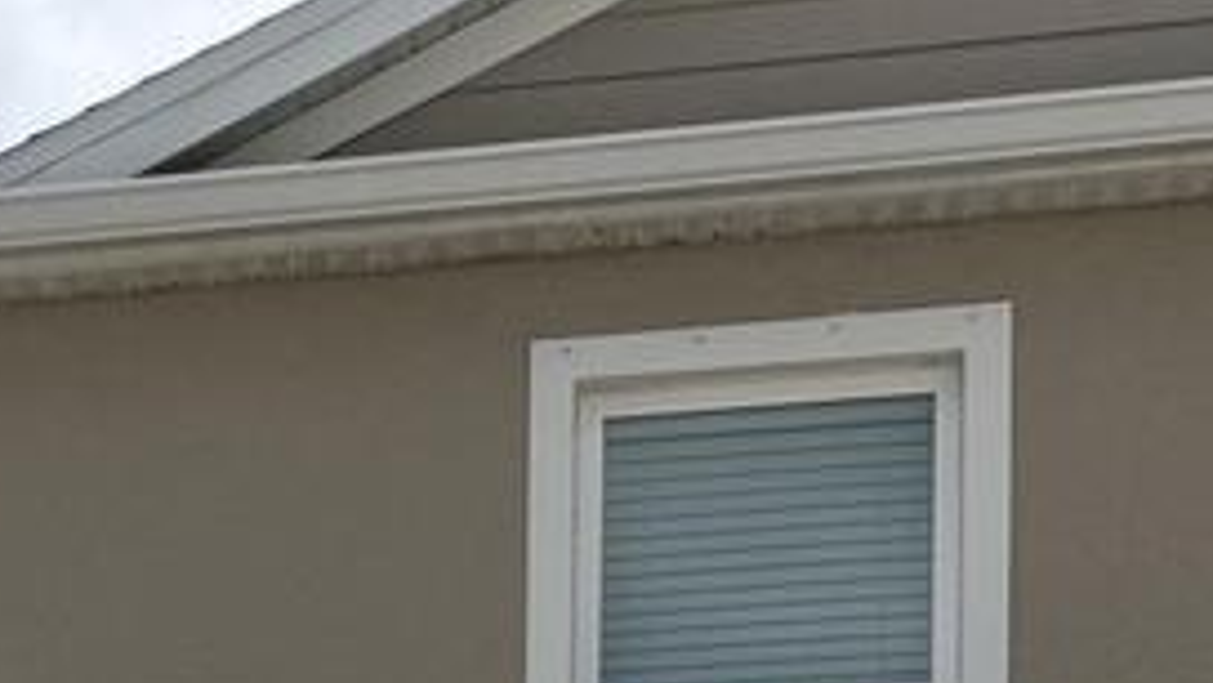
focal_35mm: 131
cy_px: 2174
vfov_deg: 7.8
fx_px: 4213
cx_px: -310
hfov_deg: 15.7
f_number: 1.78
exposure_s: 1/10309
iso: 80
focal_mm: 6.76
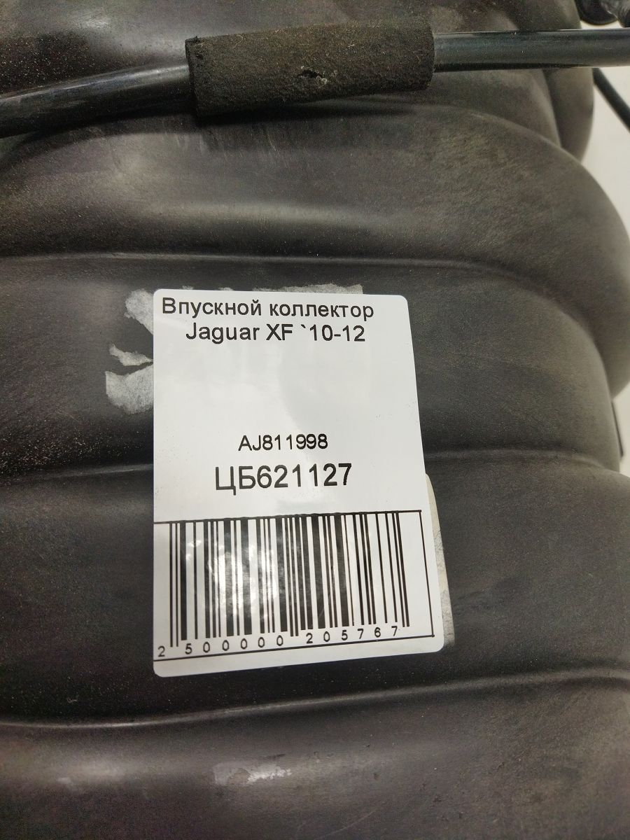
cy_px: 420
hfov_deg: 51.4
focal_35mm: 27
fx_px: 655
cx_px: 315
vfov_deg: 65.3
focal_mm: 4.71
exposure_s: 1/293
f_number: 1.79
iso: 99
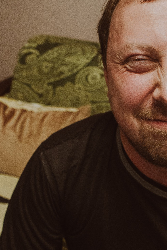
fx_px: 348
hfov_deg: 26.2
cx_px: 145
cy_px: 174
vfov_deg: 38.9
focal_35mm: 50
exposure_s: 1/200
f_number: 2.8
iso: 3200
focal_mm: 18
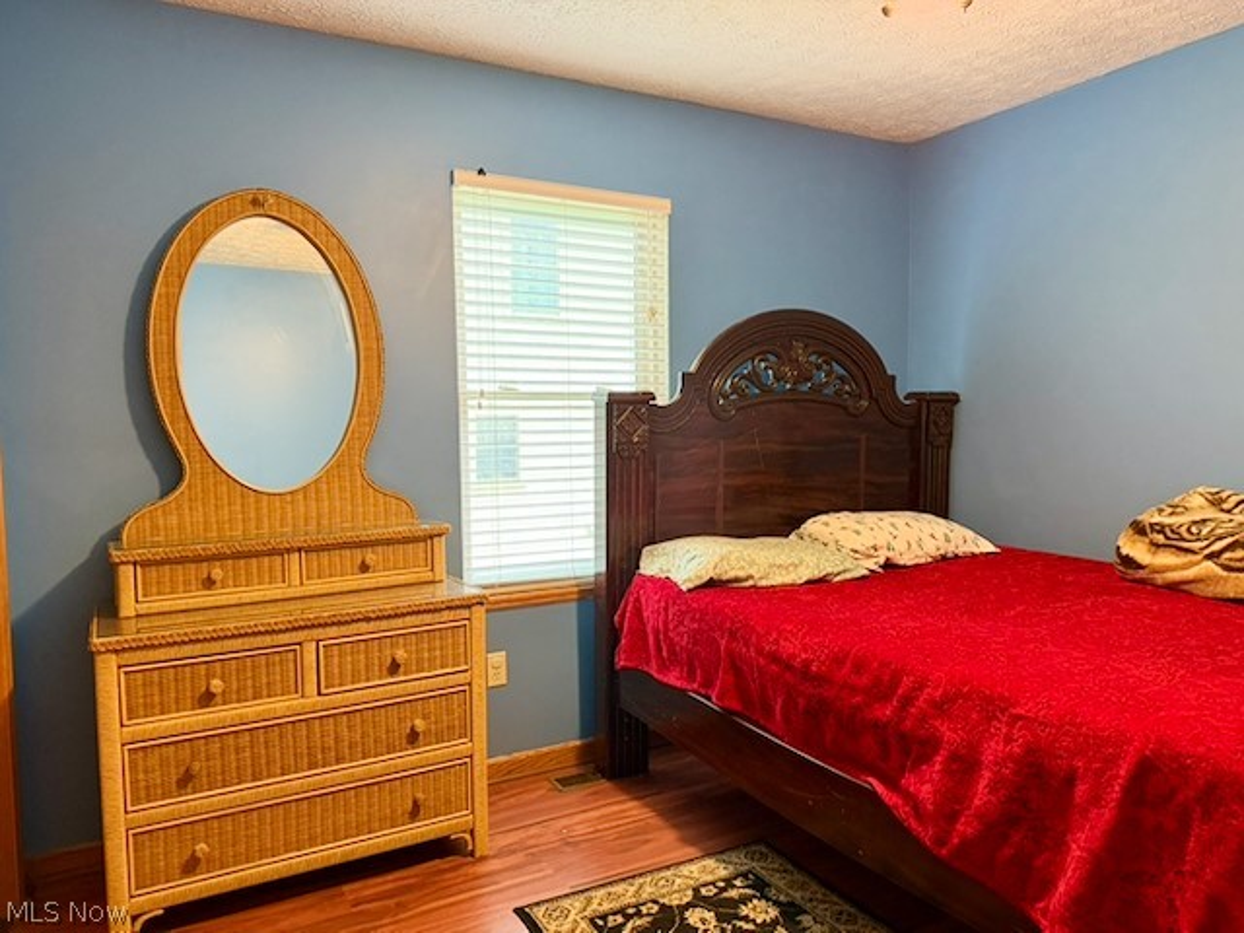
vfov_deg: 56.8
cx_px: 622
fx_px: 862
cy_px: 466
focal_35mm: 24
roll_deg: +0.5
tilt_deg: -3.7
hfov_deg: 71.6
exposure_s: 1/40
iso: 1000
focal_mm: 6.76
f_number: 1.78
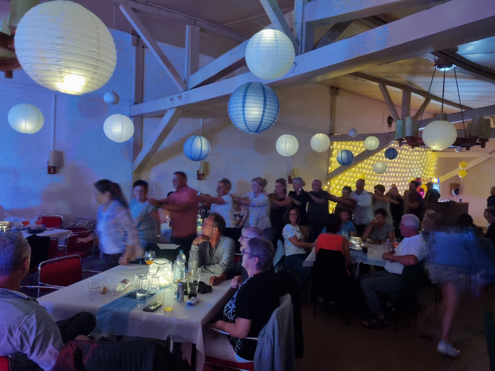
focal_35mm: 26
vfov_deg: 53.1
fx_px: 372
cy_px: 186
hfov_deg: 67.3
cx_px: 248
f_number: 1.8
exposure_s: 1/25
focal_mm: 5.4
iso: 1250
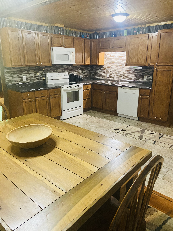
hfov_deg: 53.1
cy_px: 116
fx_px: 173
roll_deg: +1.1
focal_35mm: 26
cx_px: 86
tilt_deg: -16.7
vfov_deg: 67.3
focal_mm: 4.25
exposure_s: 1/40
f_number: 1.8
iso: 400
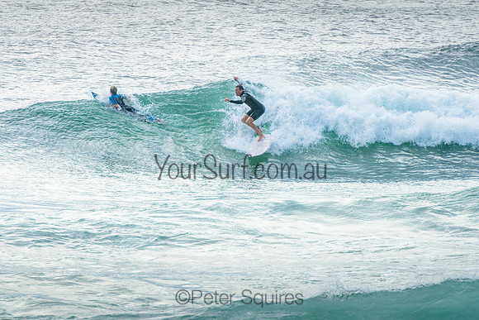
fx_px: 6527
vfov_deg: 2.8
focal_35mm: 490
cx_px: 235
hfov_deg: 4.2
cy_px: 150
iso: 400
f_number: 10
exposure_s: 1/1600
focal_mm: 400
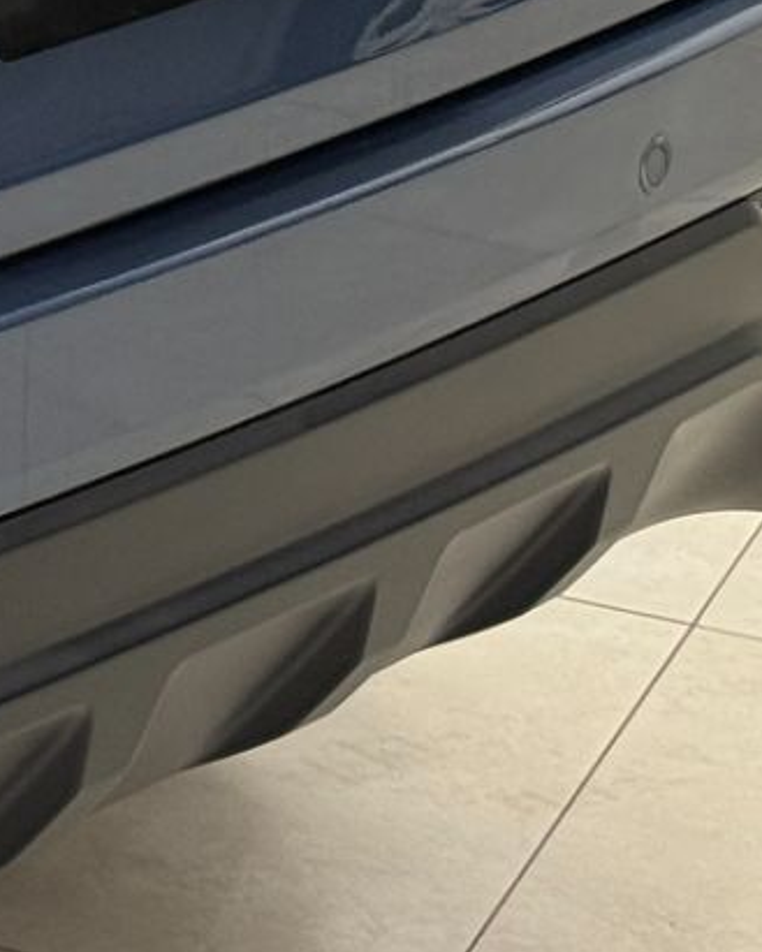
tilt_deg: -12.2
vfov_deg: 8.5
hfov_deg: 6.7
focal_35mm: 219
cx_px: -1054
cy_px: -642
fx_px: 6171
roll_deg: -0.1
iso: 250
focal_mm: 6.76
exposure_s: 1/120
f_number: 1.78
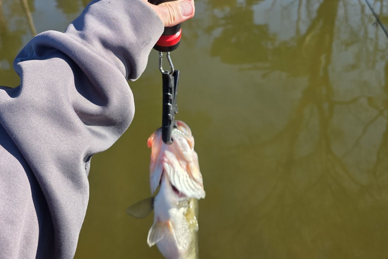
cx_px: 194
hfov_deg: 58.7
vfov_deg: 40.4
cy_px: 80
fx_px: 345
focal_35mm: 32
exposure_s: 1/2524
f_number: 1.7
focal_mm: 6.3
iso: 80
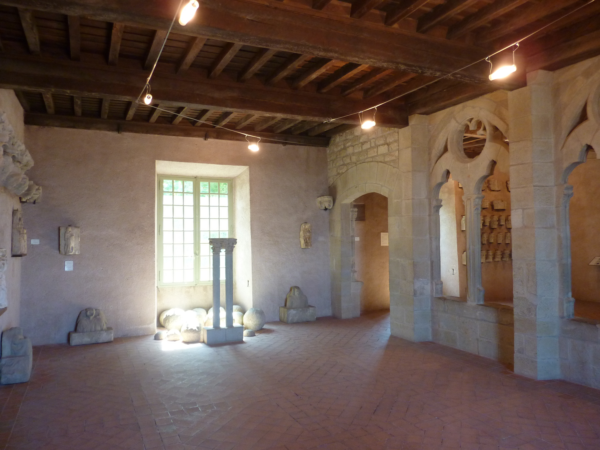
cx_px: 300
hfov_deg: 69.4
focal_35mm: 25
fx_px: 433
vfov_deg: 54.9
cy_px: 225
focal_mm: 4.1
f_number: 3.3
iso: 250
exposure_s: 1/30
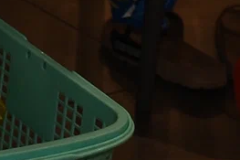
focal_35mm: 304
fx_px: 2025
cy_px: -395
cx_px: -282
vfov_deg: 4.3
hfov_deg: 6.5
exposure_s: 1/200
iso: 1000
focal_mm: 39
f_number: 4
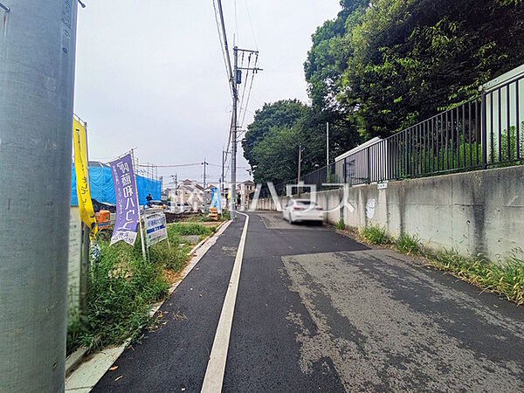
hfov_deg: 102.1
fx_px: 212
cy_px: 196
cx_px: 262
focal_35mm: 14
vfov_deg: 85.7
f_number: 2.2
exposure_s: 1/454
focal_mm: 1.83
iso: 51
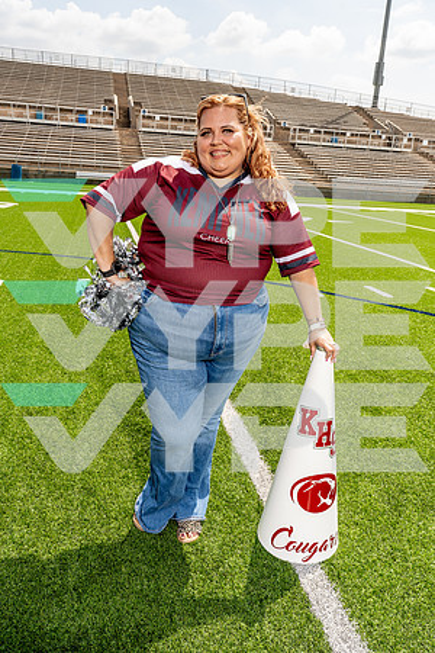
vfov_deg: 61.9
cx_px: 218
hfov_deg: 43.6
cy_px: 326
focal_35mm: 30
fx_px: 544
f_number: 8
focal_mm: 30
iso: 100
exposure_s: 1/250
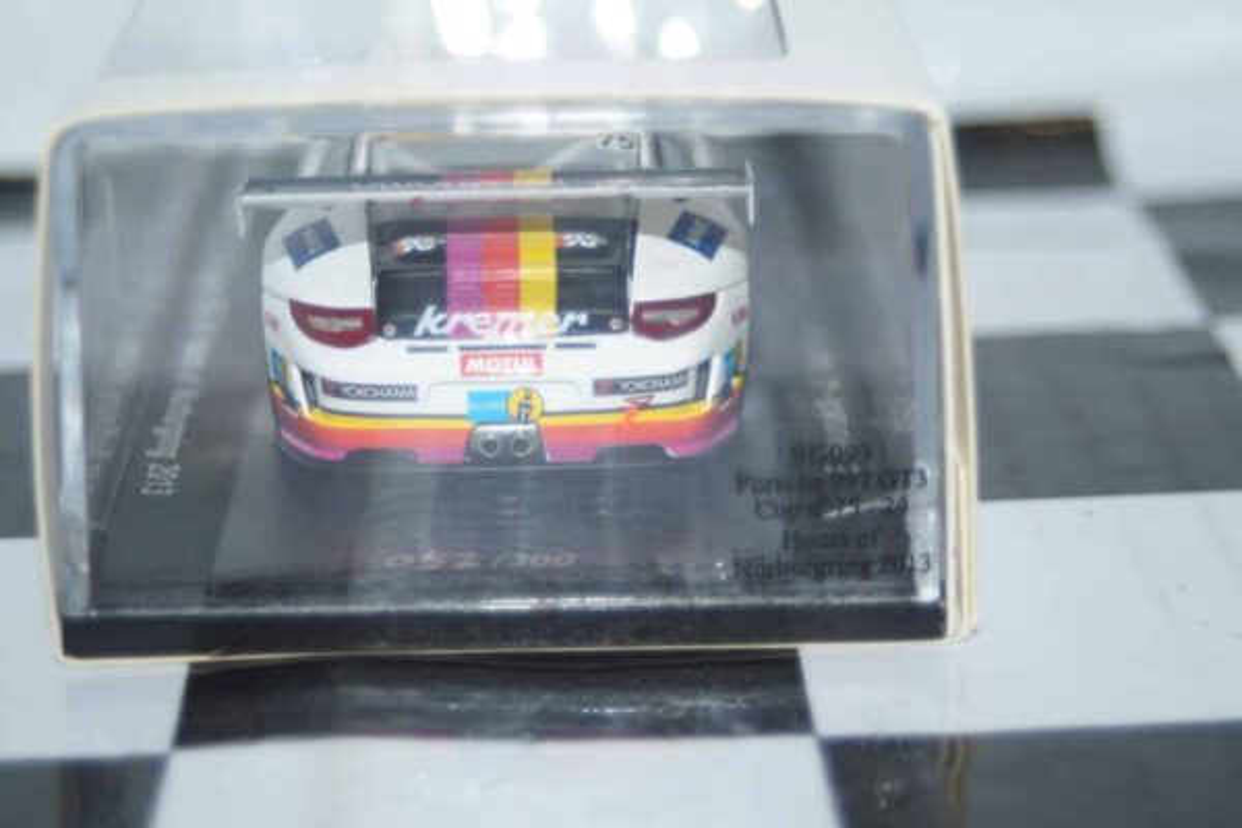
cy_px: 414
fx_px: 3622
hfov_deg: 19.5
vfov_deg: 13.0
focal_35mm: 105
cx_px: 621
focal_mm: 70
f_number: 5.6
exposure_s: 1/60
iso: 250
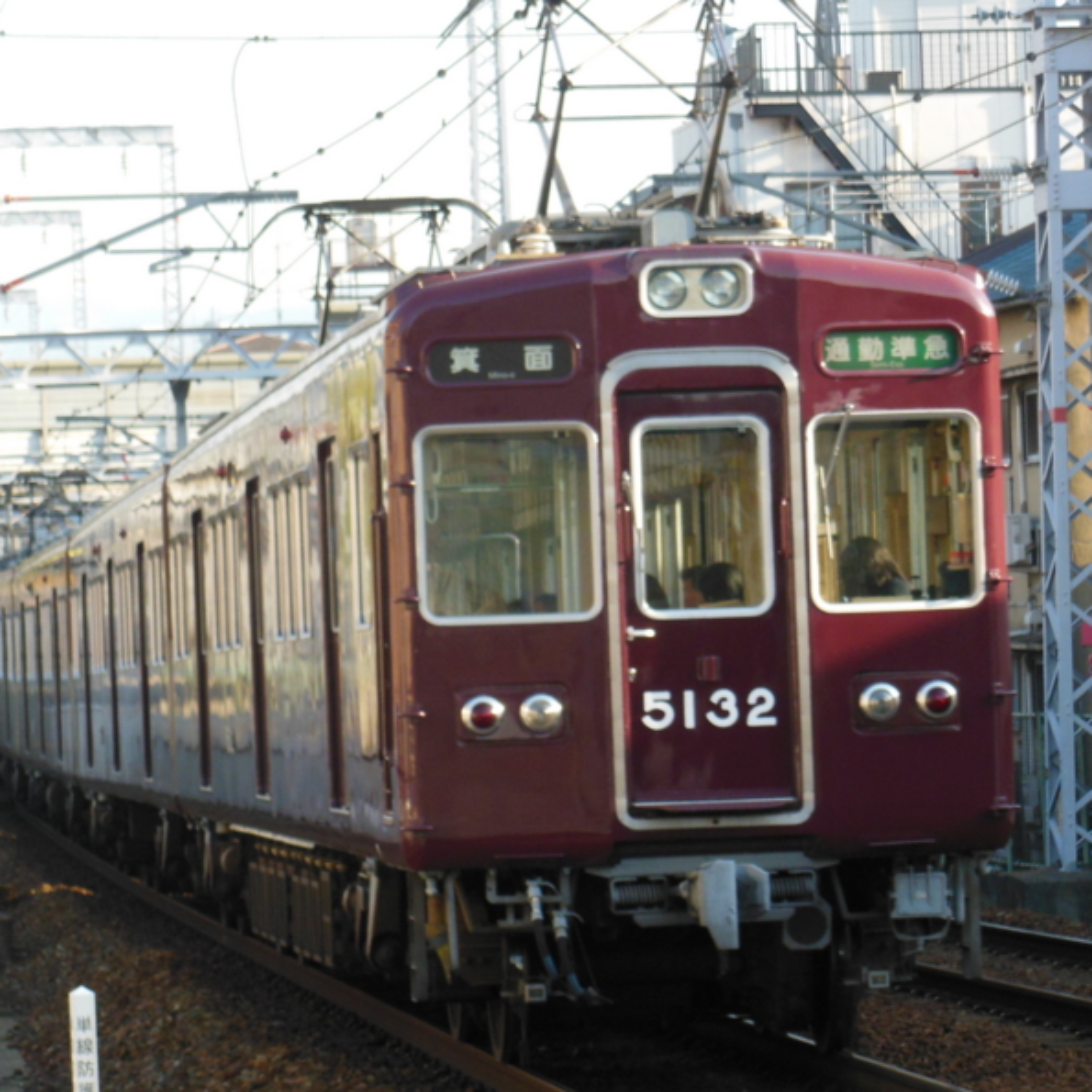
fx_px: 6995
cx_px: 459
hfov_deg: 8.9
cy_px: 549
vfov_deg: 8.9
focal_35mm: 196
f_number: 5.9
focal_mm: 29.5
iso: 320
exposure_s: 1/250
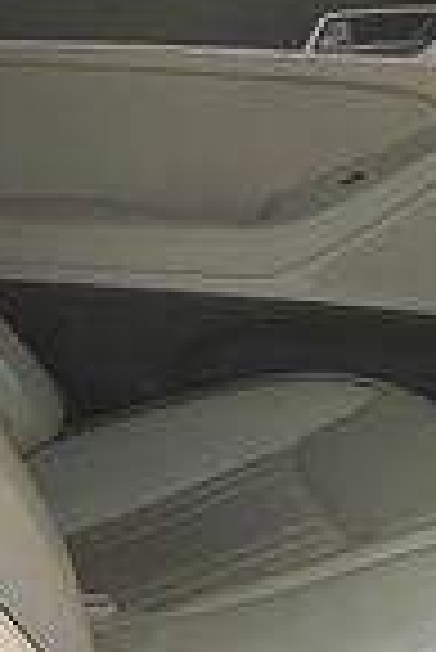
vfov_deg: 17.1
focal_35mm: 119
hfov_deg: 11.1
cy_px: 436
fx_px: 2157
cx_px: 670
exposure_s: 1/100
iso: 64
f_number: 2.4
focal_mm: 4.3
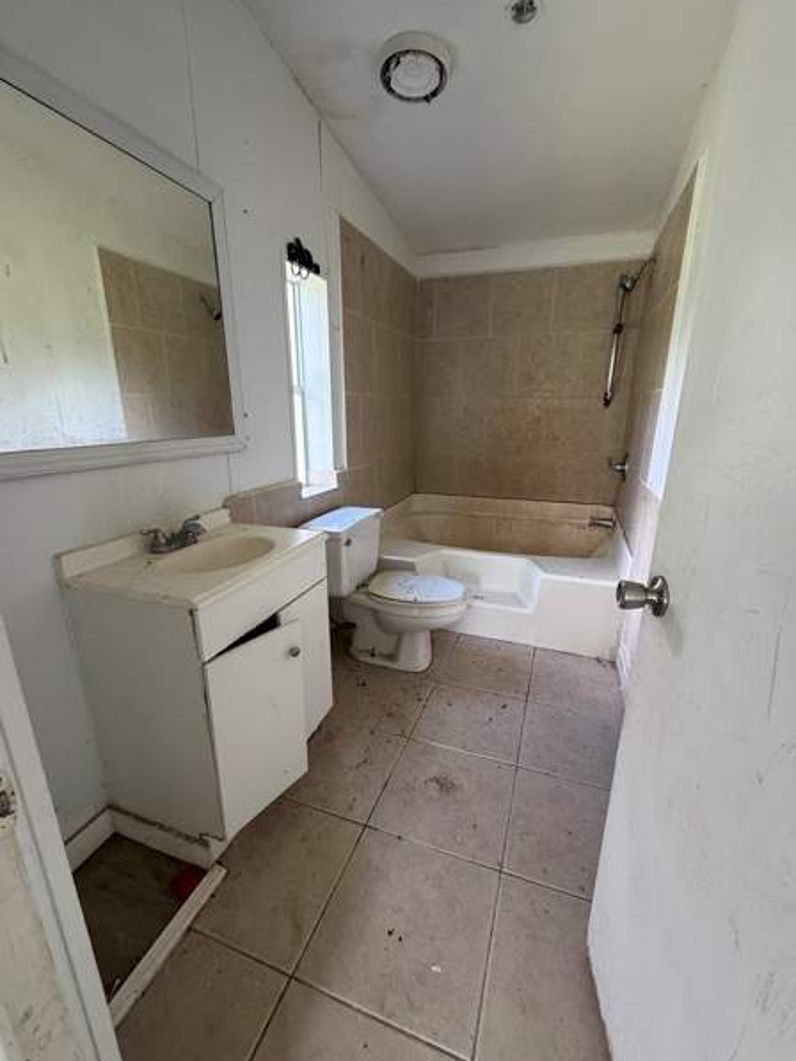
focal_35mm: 15
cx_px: 398
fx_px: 460
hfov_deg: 81.8
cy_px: 547
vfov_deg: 98.1
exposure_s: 1/121
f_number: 2.2
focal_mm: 2.22
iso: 320
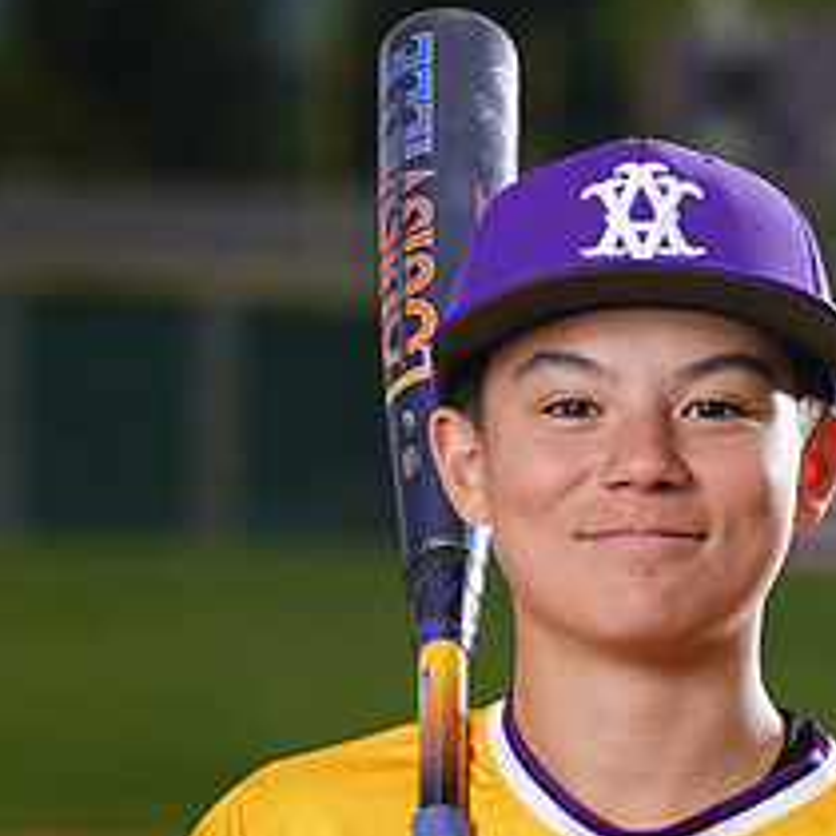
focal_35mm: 512
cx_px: 603
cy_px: 940
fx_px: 13990
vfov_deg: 3.4
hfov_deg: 3.4
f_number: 8
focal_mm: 218
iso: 100
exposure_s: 1/250
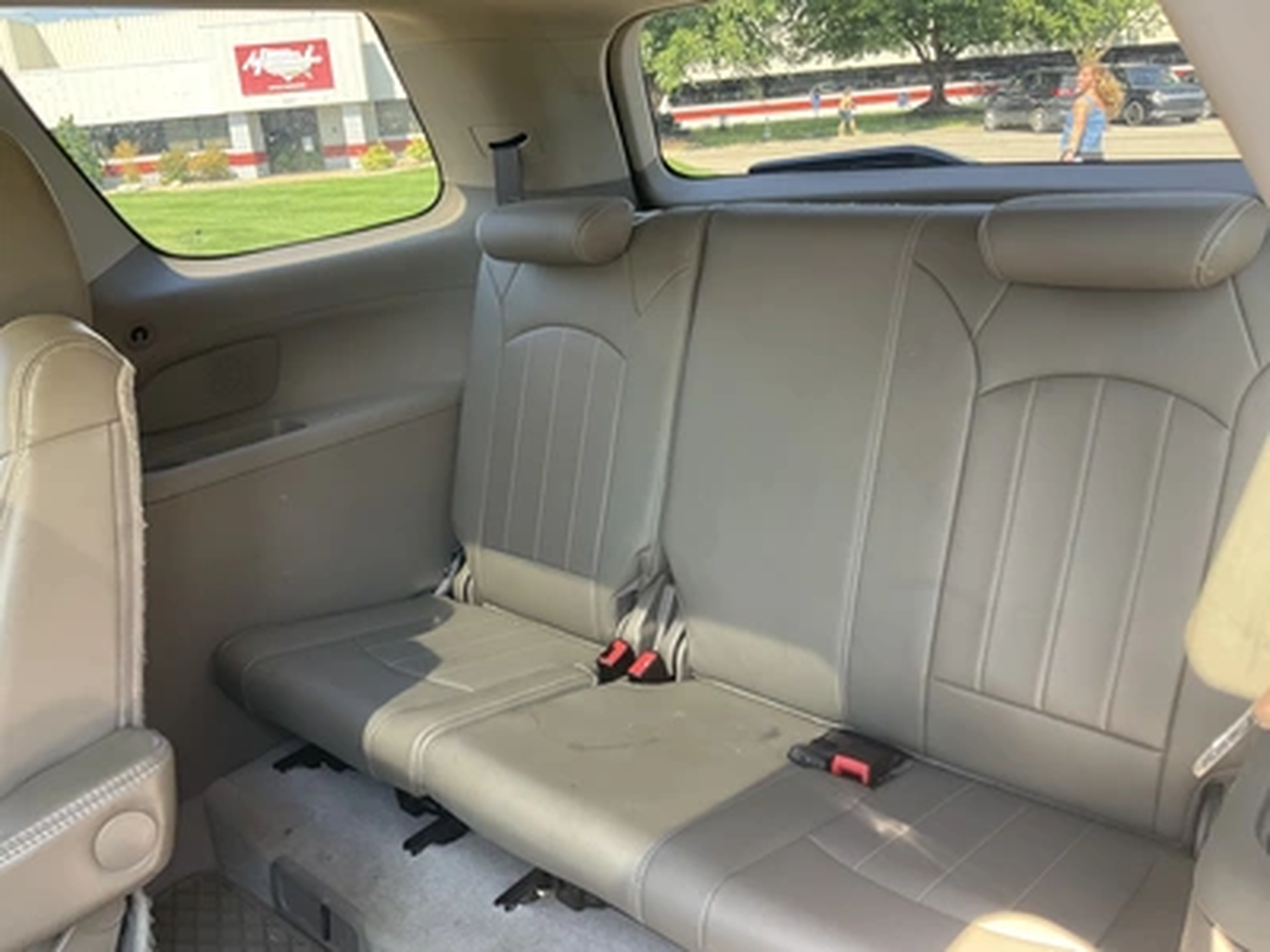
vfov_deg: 48.2
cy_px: 476
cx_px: 635
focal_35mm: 29
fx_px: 1064
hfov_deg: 61.7
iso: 64
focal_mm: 3
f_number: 1.8
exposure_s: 1/122
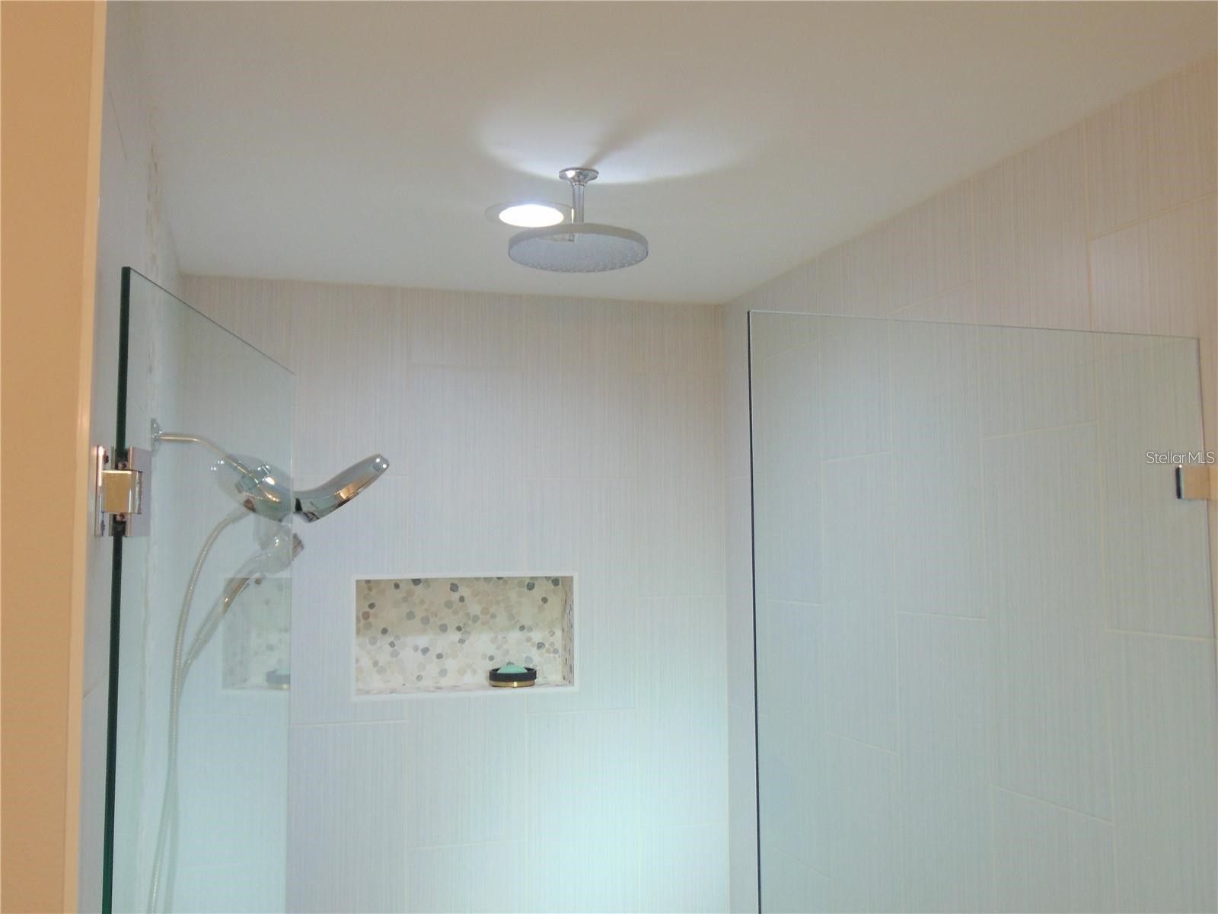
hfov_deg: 55.4
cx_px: 609
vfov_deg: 42.9
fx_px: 1161
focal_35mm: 33
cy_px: 457
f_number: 3.2
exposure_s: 1/40
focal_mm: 5.8
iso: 80
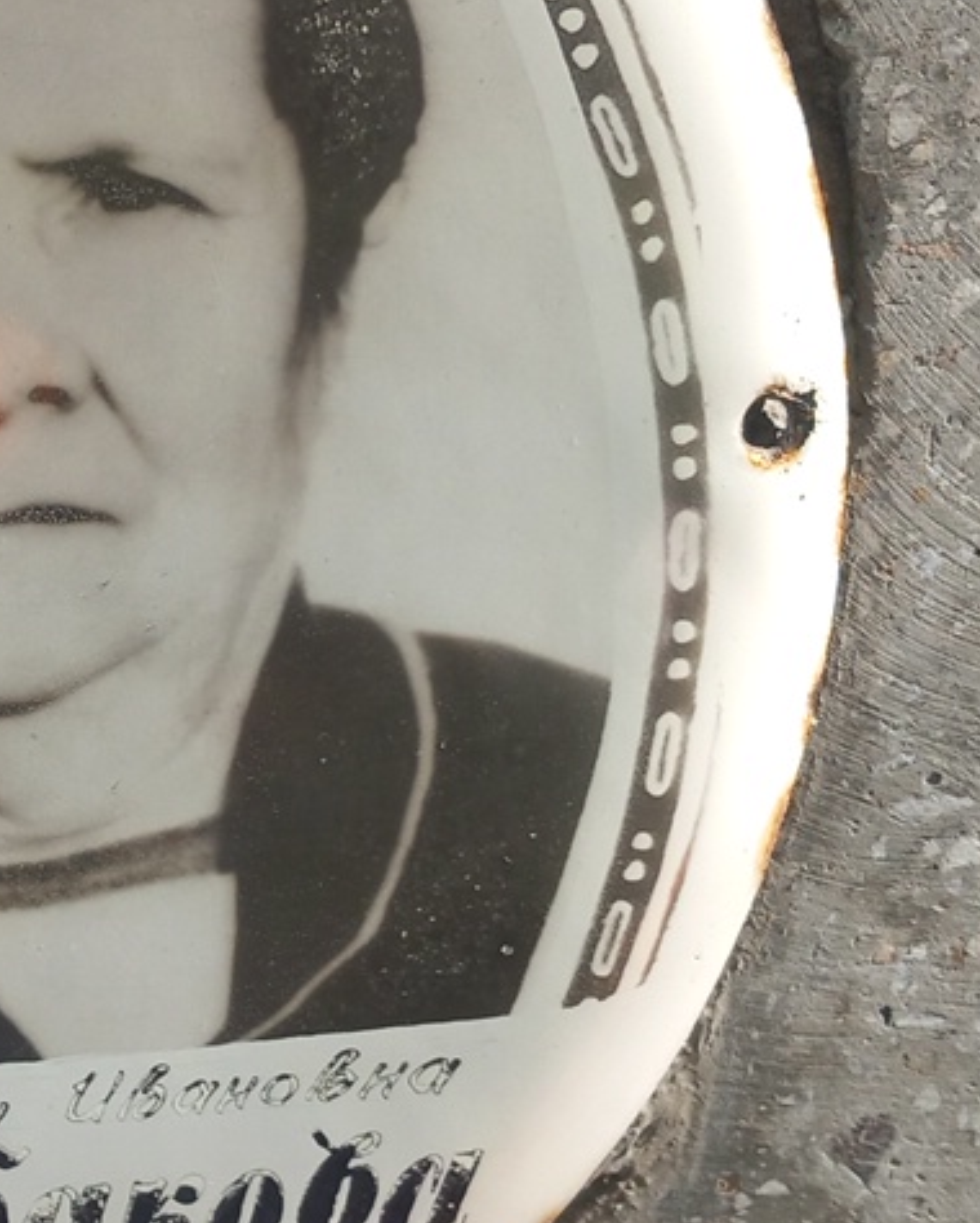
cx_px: 44
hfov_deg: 18.8
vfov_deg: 23.8
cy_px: 704
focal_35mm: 80
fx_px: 2897
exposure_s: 1/101
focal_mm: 4
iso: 29
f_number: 1.8
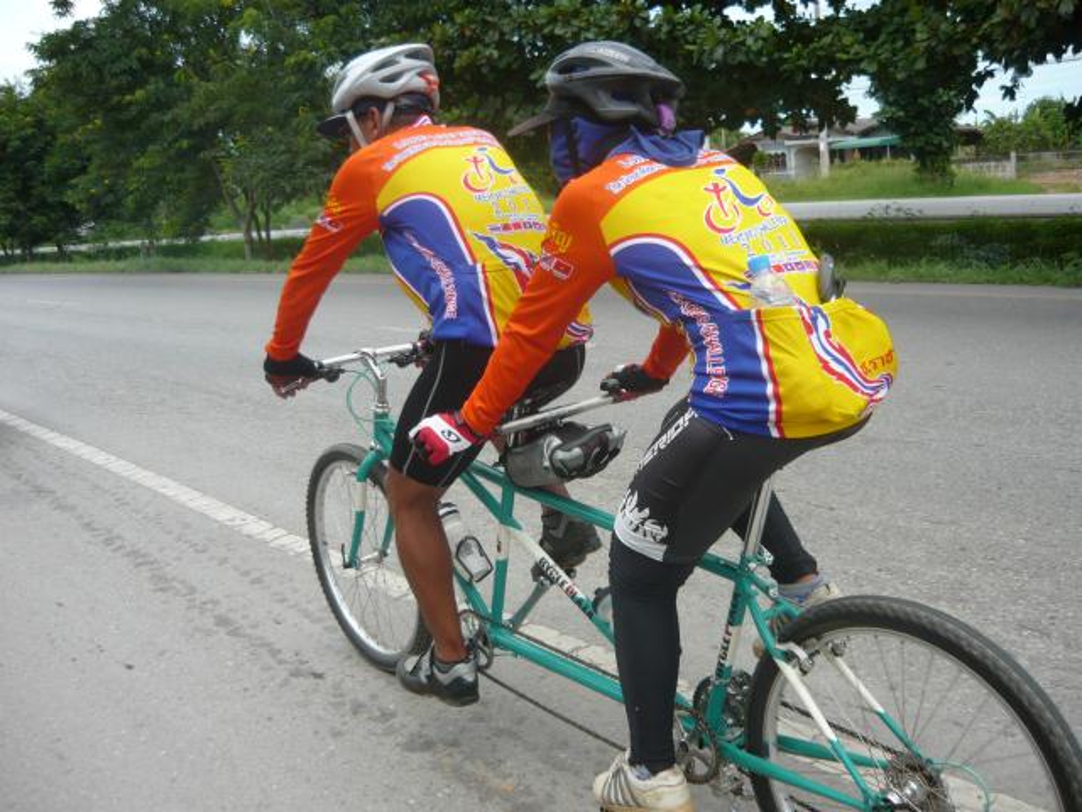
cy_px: 406
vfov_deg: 42.9
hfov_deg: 55.4
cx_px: 541
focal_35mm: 33
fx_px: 1031
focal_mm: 5.5
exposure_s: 1/800
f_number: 2.8
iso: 100
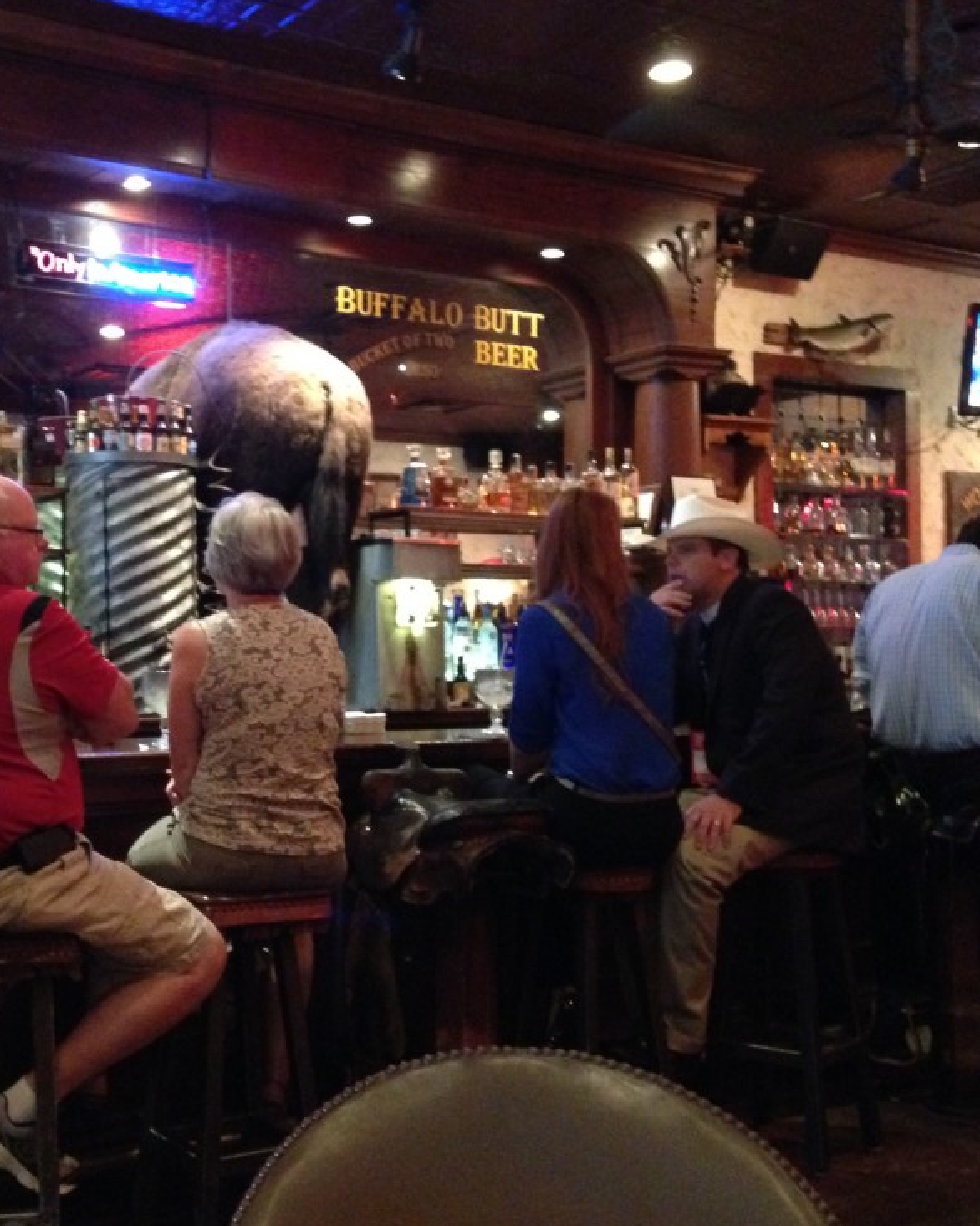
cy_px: 621
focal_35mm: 45
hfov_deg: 32.9
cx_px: 259
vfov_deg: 41.2
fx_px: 1632
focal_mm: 4.12
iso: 800
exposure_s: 1/15
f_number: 2.4
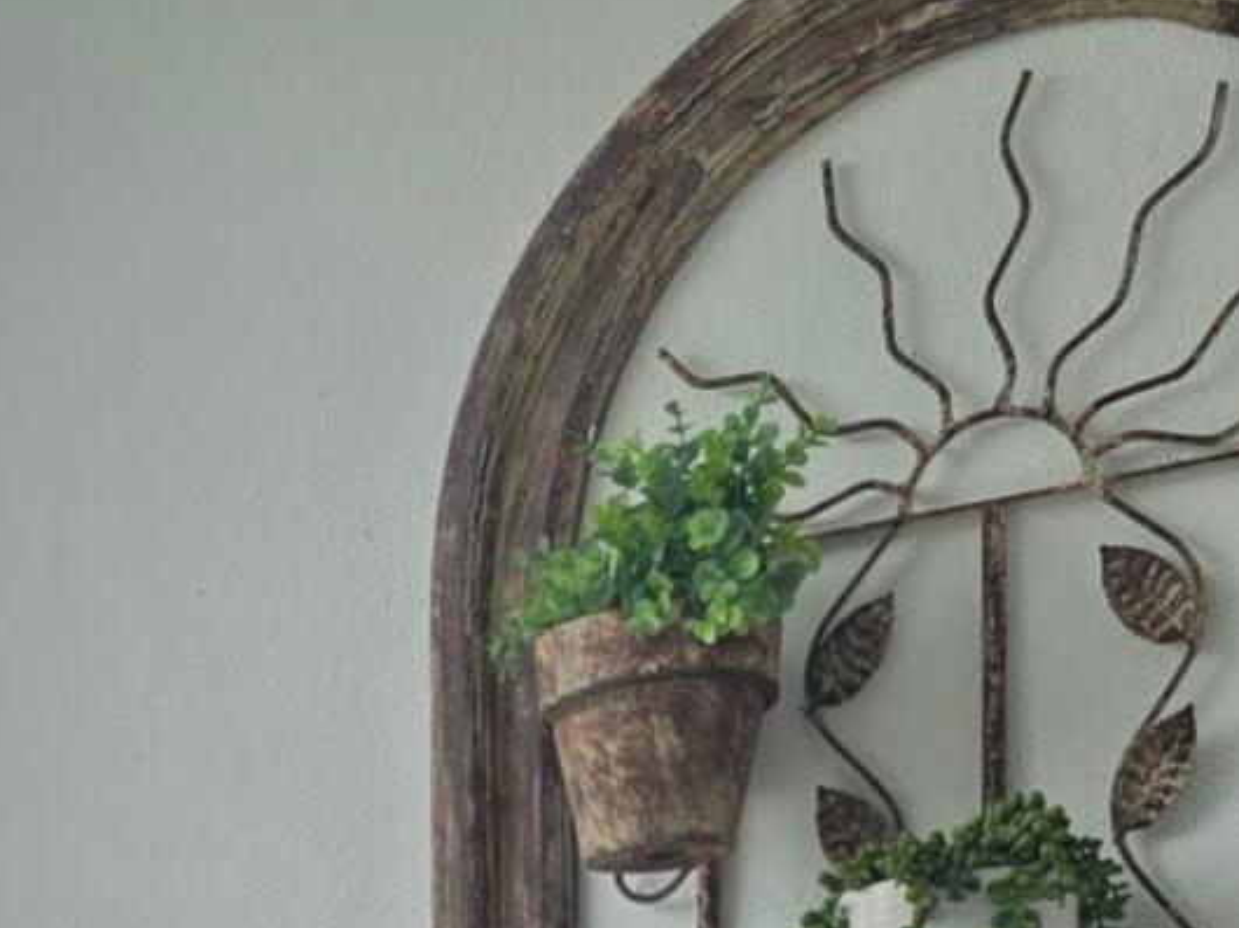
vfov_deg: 10.4
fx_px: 4472
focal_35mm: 125
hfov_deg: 14.0
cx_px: -972
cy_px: 2132
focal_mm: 6.3
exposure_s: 1/433
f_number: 1.7
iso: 12
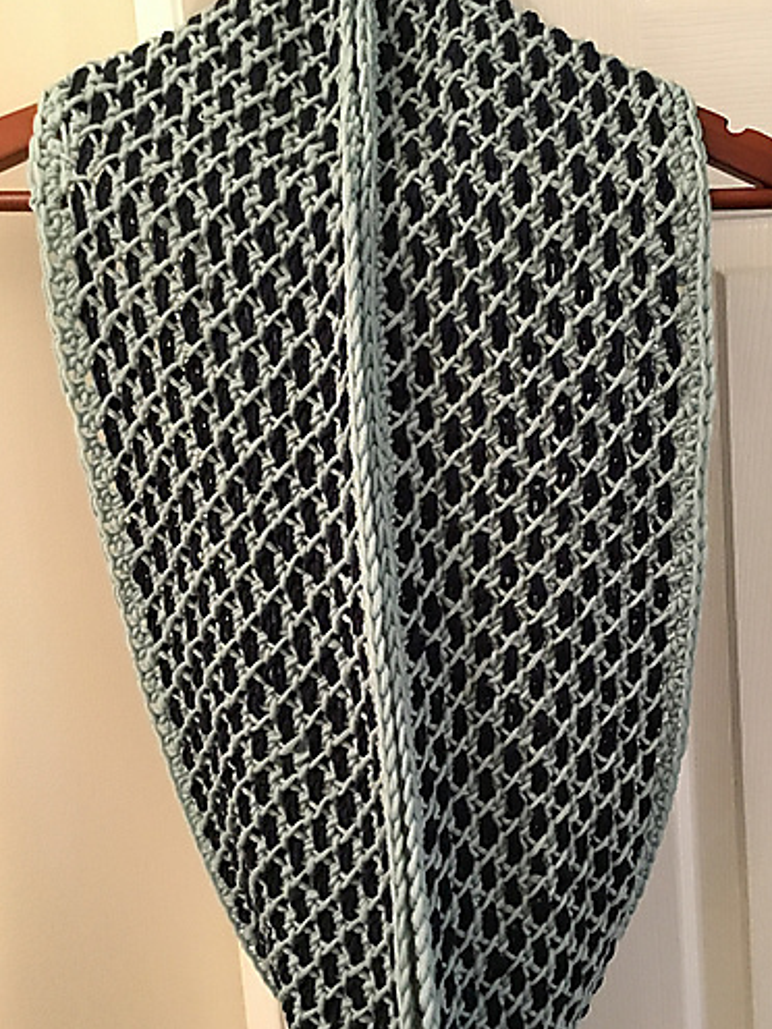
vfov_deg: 46.8
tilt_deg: -9.6
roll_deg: +4.0
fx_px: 1189
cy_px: 521
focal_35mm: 40
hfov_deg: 35.8
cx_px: 481
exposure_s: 1/20
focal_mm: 3.3
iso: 200
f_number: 2.4
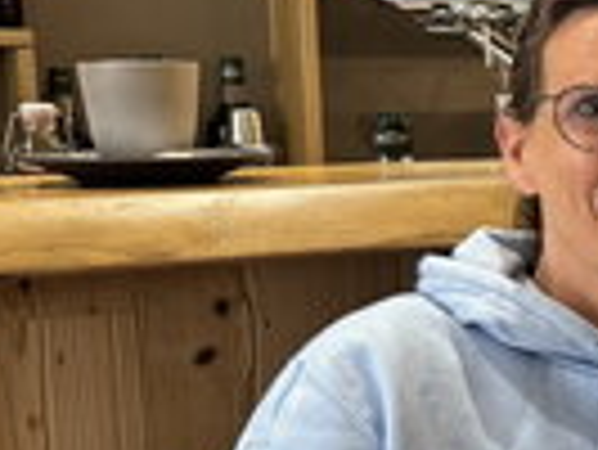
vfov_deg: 14.5
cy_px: 310
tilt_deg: -7.9
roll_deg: -0.8
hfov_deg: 15.3
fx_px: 1764
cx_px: 1214
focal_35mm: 102
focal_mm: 6.76
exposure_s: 1/50
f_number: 1.78
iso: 320
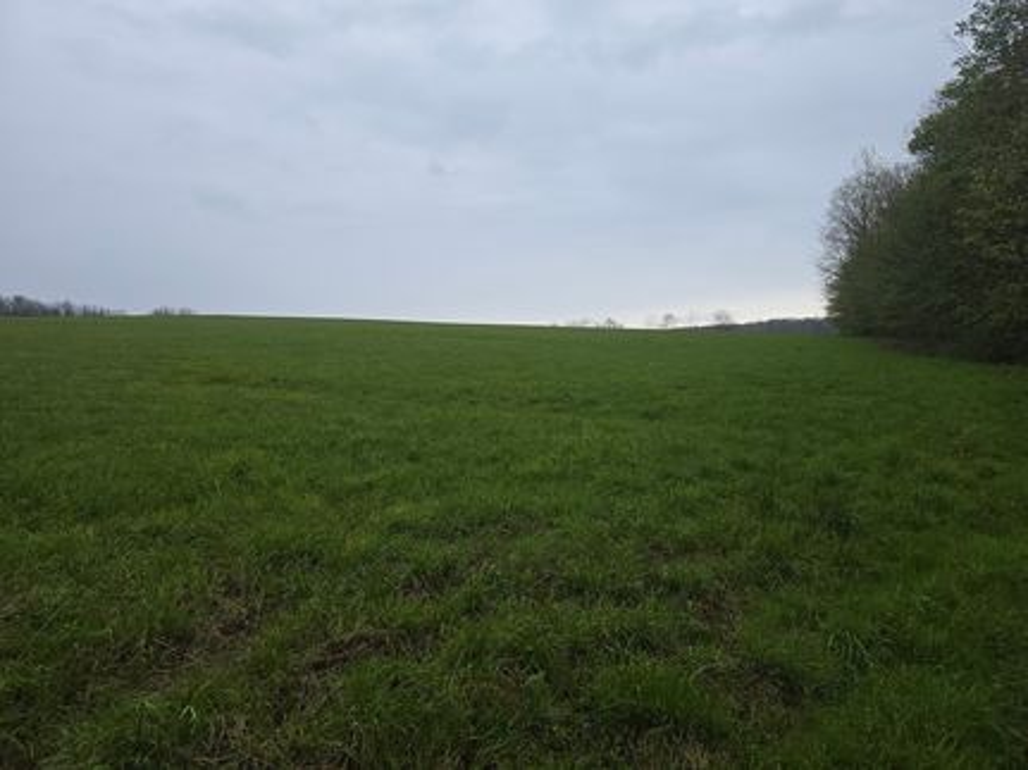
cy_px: 385
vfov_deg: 58.9
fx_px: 683
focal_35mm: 23
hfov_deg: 73.9
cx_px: 514
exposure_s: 1/321
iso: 12
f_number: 1.7
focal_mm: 6.3
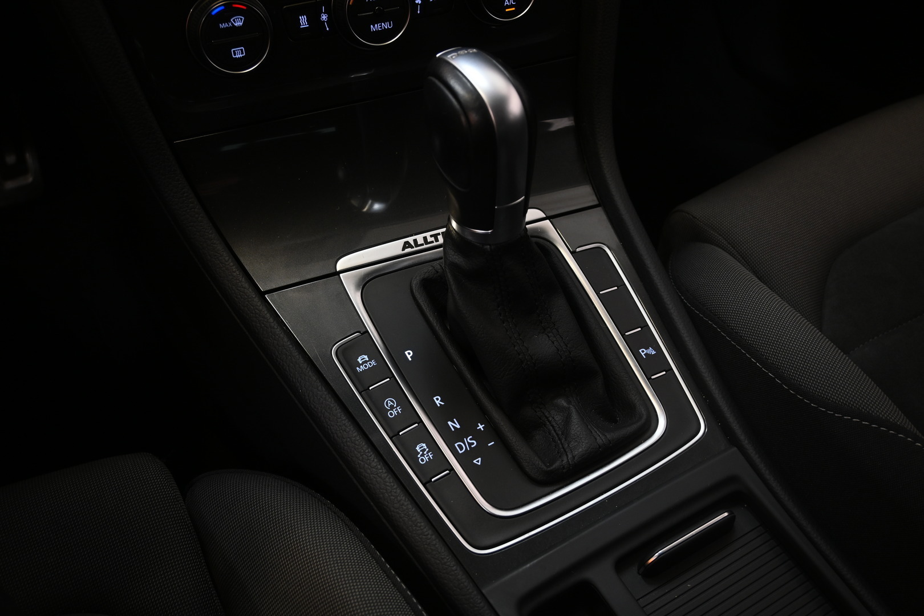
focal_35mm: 34
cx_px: 462
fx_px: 885
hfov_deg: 55.1
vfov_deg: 38.4
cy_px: 308
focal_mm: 23
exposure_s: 1/40
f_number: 4.2
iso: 640
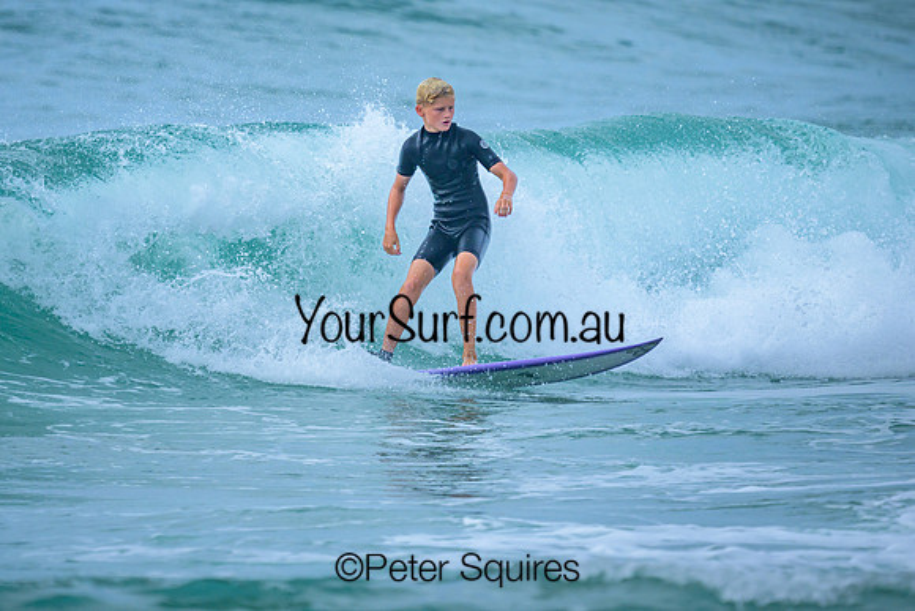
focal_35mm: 1073
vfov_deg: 1.3
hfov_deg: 1.9
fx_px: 27278
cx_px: 301
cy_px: 201
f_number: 6.3
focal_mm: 800
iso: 400
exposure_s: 1/3200
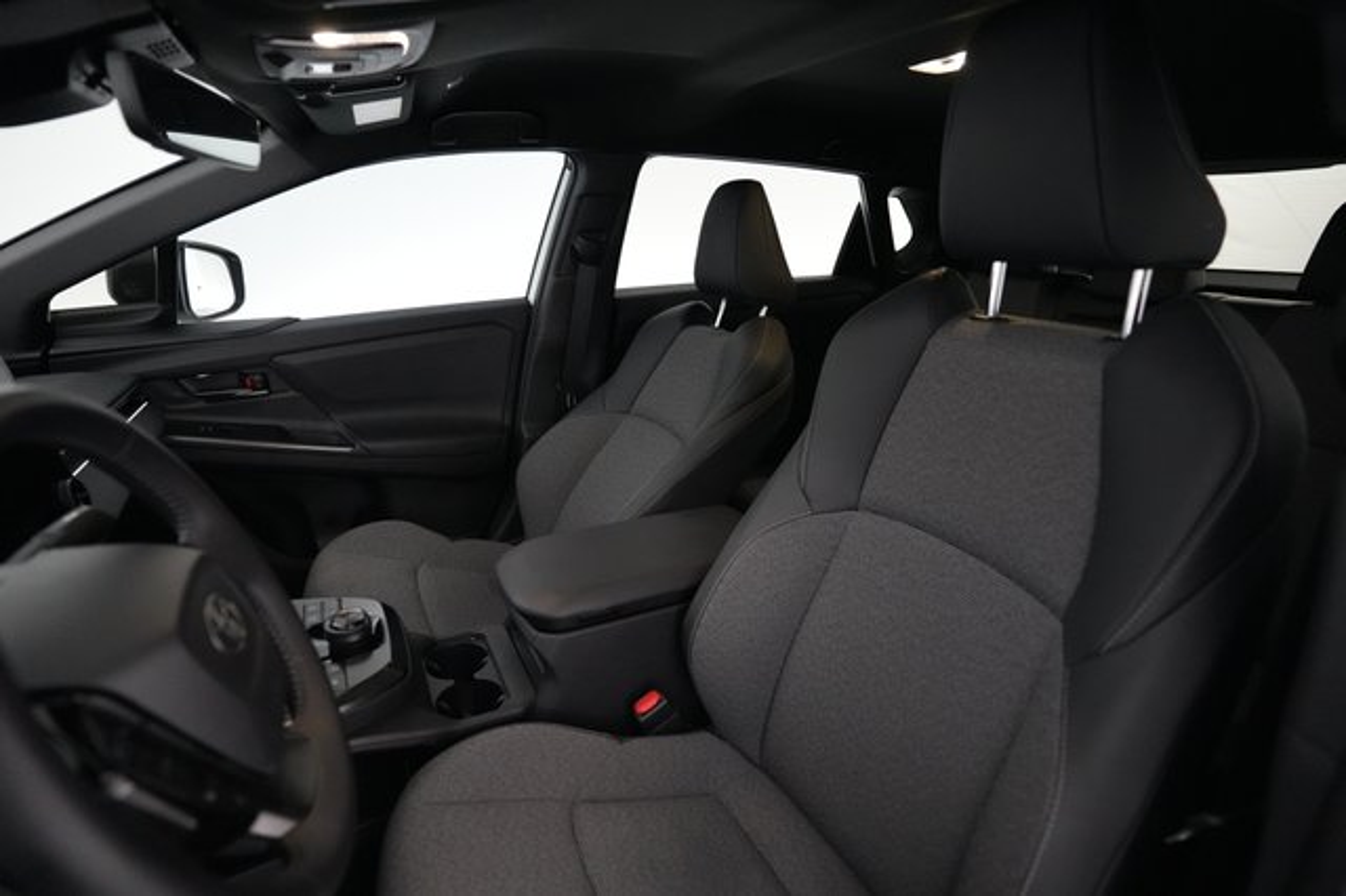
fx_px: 673
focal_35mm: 18
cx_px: 673
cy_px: 448
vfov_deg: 67.3
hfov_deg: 90.0
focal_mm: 18
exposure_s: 1/250
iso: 10000
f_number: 2.8
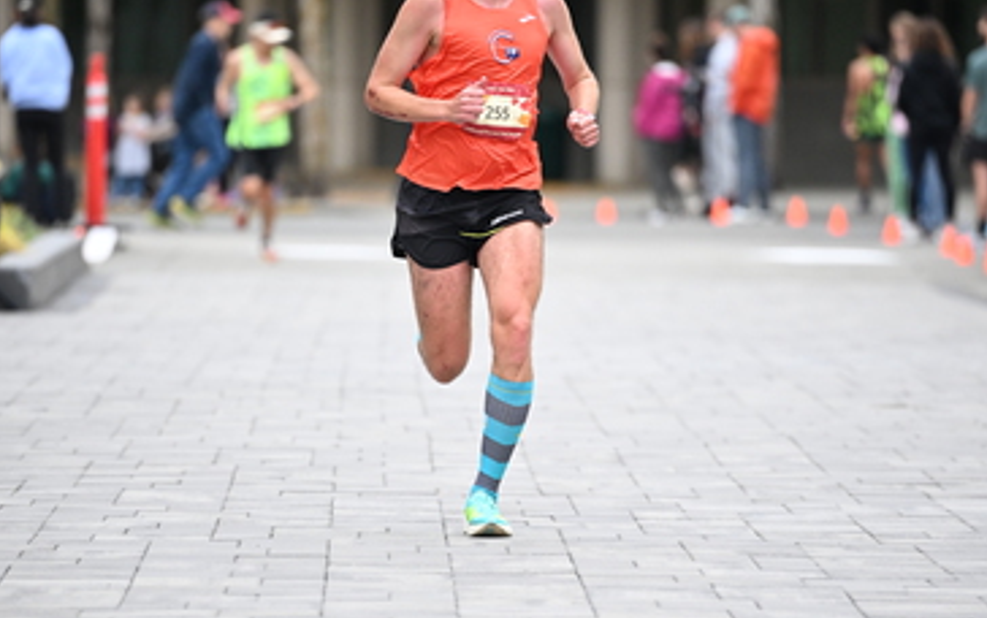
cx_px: 492
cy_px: 320
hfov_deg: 6.8
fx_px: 8290
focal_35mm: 308
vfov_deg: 4.3
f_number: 2.8
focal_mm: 200
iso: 1600
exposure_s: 1/1250
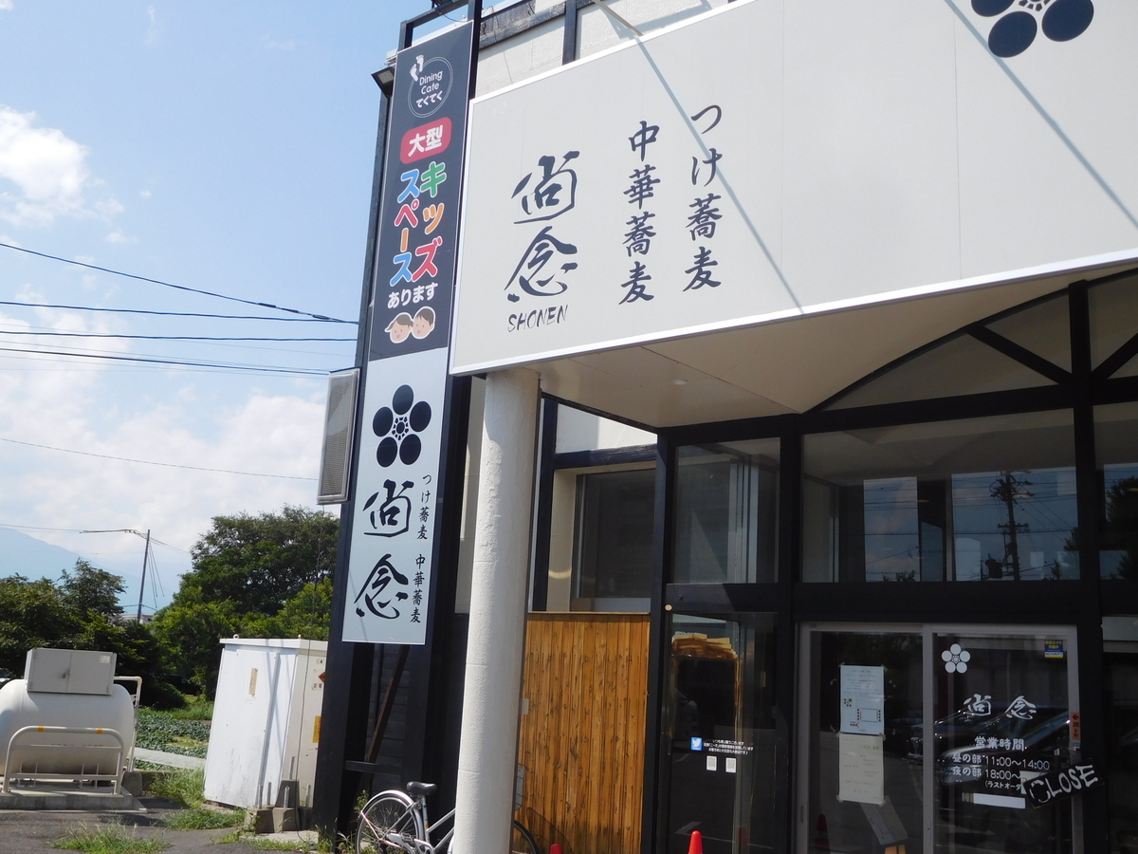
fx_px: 1151
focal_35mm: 35
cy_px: 427
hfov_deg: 52.6
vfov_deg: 40.7
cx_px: 569
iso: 125
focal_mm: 6.2
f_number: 3.8
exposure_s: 1/1250
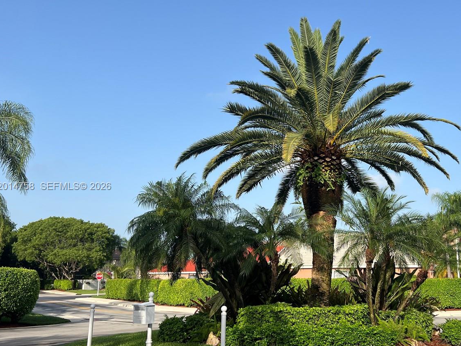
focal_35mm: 37
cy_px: 187
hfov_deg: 49.2
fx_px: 493
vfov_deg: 38.6
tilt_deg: +11.3
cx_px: 311
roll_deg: +0.1
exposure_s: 1/3077
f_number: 1.5
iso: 50
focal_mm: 5.7
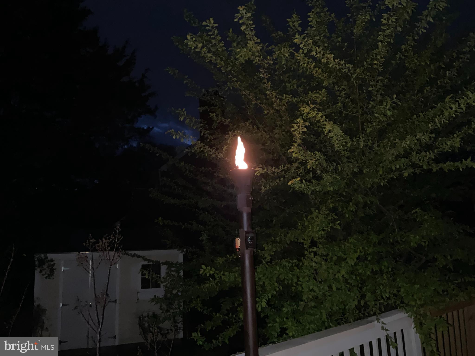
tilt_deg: +6.1
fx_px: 398
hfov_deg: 61.7
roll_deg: +0.9
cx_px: 238
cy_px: 178
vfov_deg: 48.2
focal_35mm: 29
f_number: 1.8
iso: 320
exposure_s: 1/16
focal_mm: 3
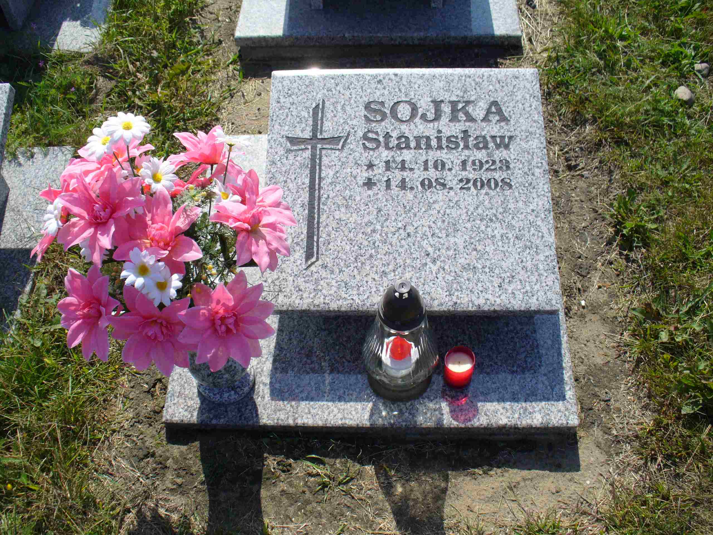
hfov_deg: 50.1
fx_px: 762
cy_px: 268
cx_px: 356
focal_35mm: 37
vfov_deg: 38.7
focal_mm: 6.1
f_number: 5.6
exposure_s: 1/320
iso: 80
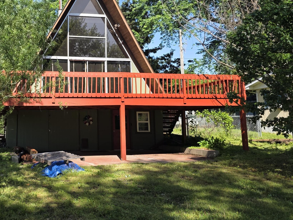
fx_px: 355
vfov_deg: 34.1
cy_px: 79
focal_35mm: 42
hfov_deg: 43.4
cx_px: 74
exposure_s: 1/2404
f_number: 1.7
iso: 80
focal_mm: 6.3
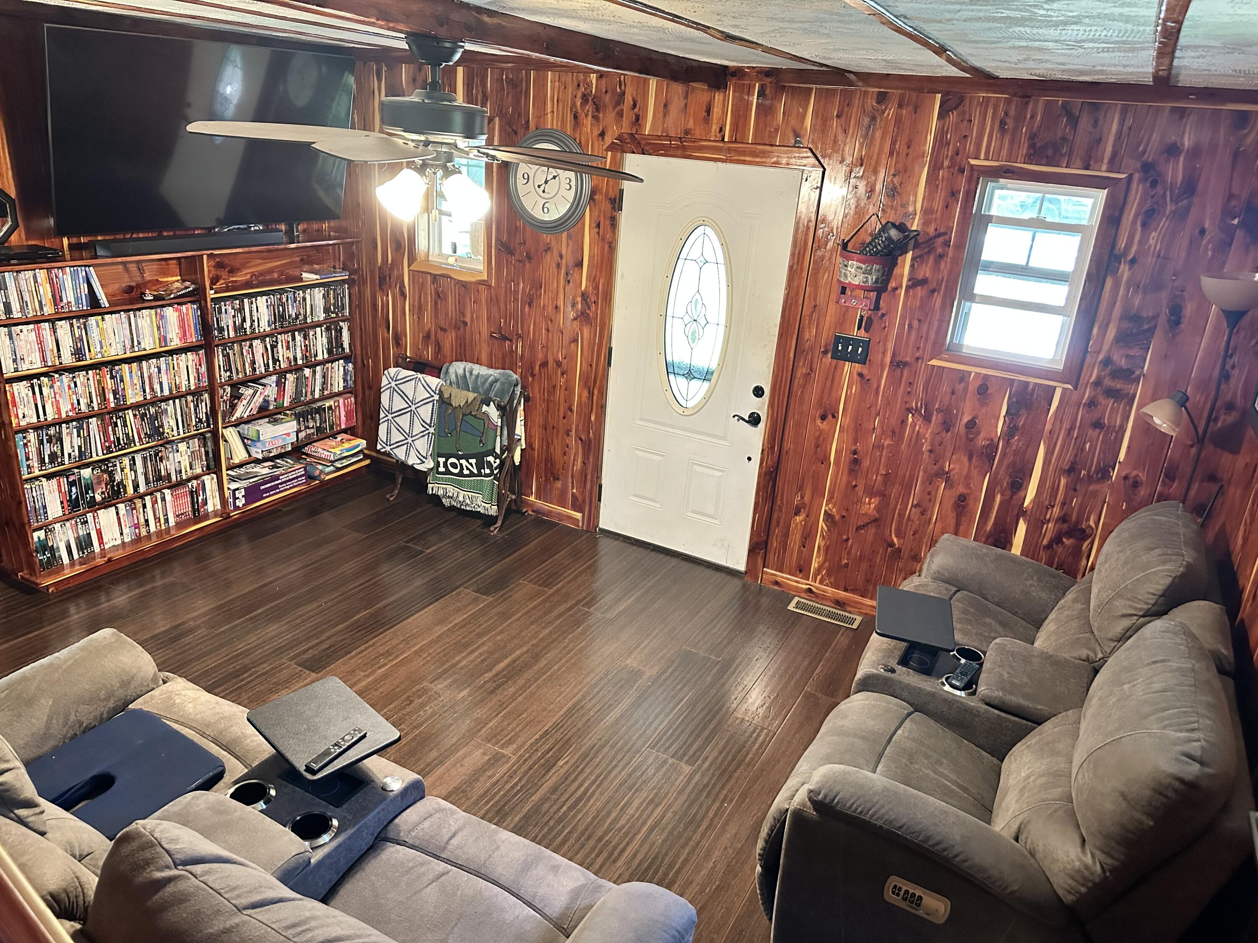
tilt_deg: -20.1
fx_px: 872
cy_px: 472
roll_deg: -5.1
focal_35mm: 24
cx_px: 629
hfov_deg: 71.6
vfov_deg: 56.8
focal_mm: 6.86
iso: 640
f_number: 1.78
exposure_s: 1/60
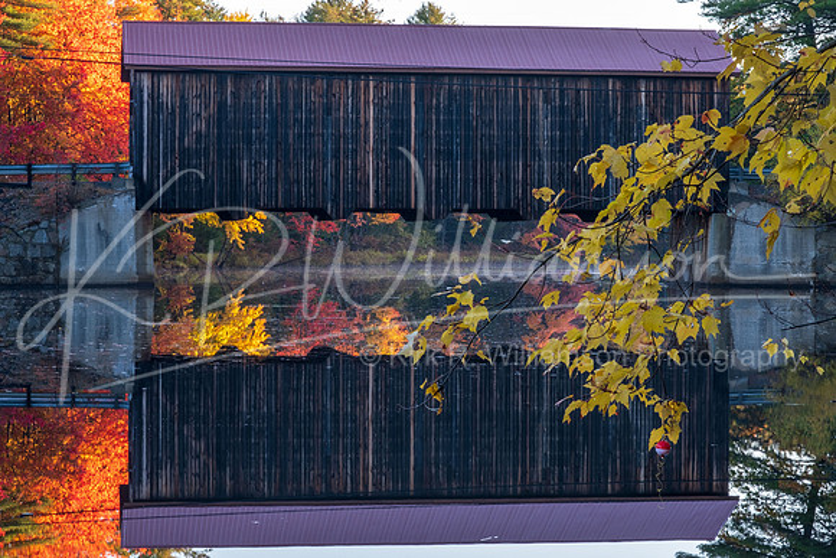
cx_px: 436
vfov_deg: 13.5
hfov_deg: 20.2
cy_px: 274
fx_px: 2352
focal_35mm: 101
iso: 160
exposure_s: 1/5
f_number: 16
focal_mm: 63
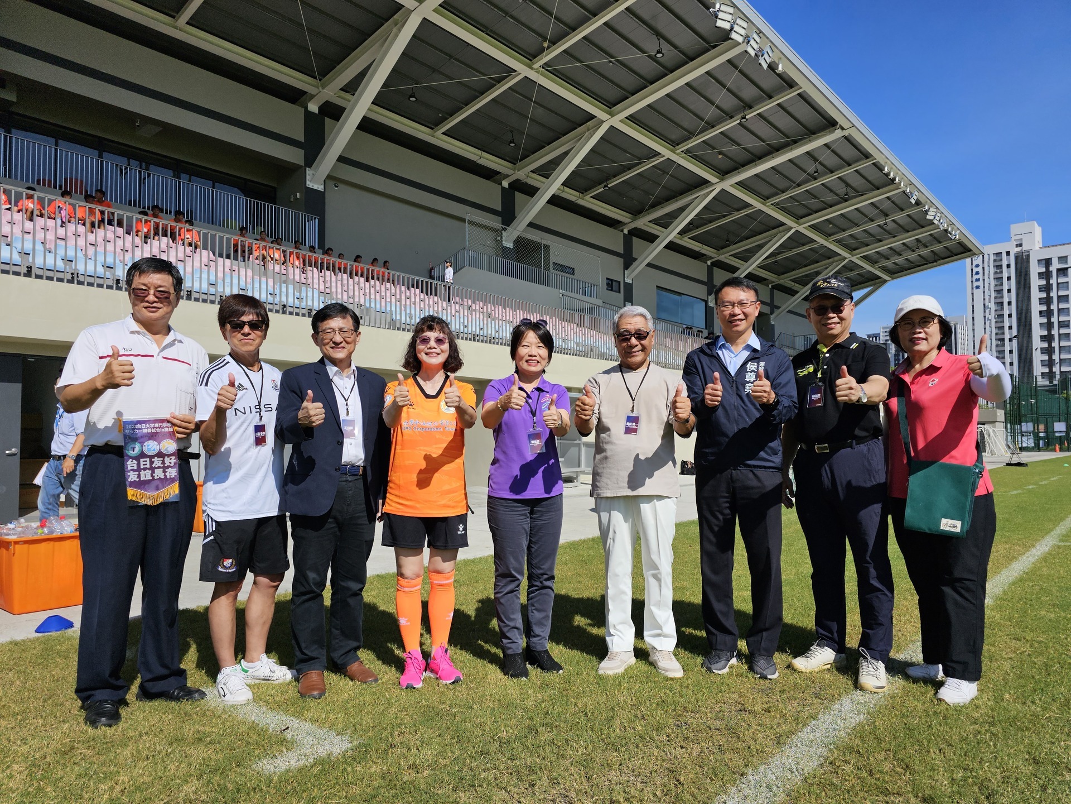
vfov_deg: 58.9
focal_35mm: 23
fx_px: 712
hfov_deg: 73.9
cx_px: 536
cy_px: 402
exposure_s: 1/1659
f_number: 1.7
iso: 12
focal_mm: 6.3
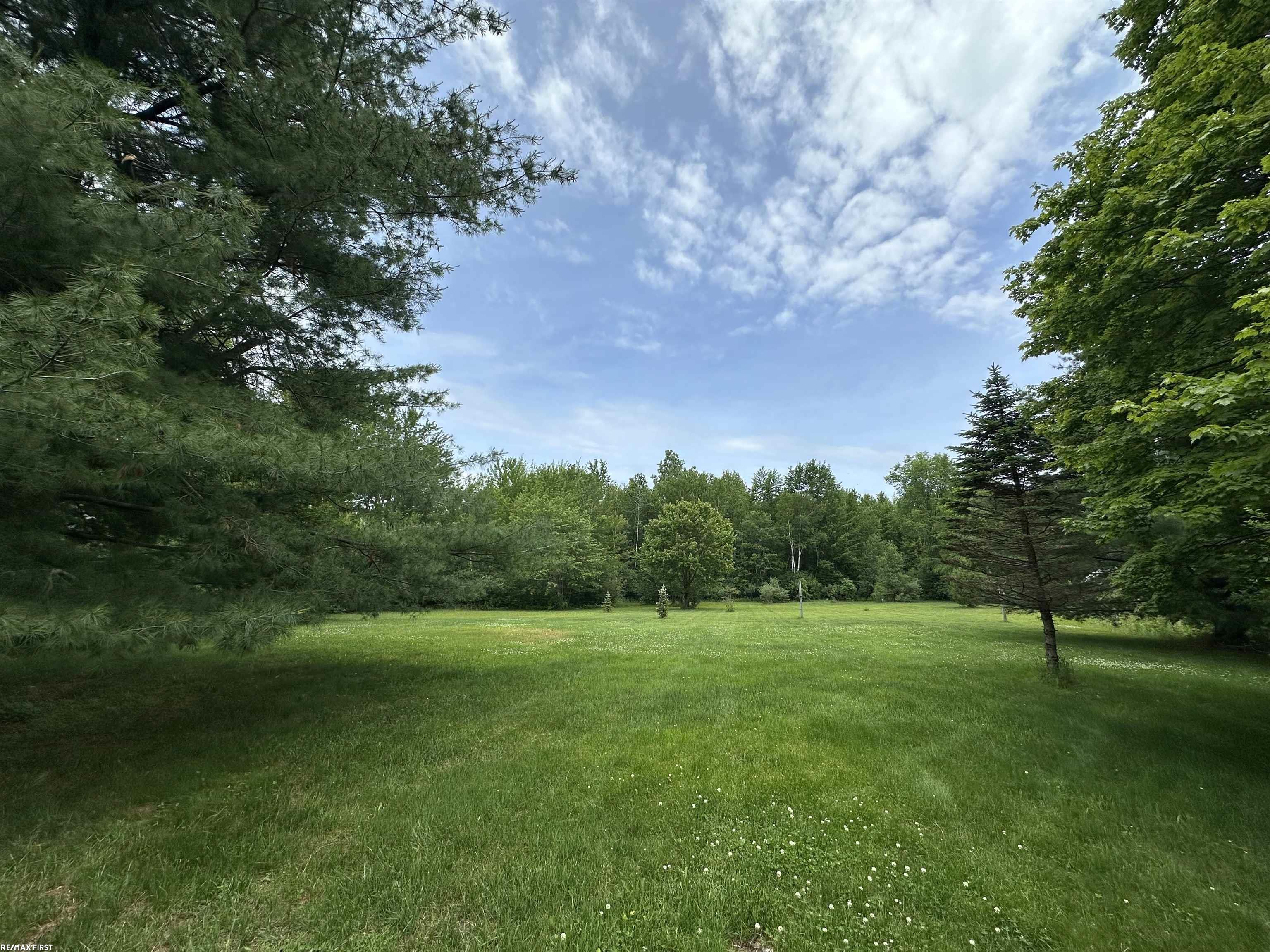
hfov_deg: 102.1
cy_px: 476
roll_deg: -0.8
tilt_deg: +12.8
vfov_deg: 85.7
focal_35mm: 14
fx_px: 514
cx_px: 635
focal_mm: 2.22
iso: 50
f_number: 2.2
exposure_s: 1/1916
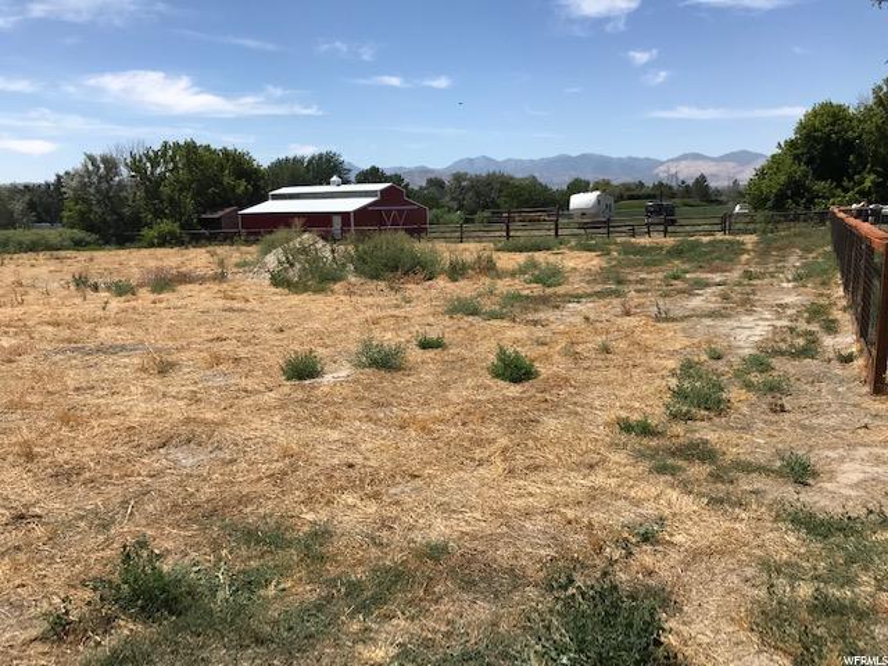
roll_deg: +2.5
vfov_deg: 49.7
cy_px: 333
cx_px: 444
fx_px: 718
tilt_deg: -10.1
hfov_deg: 63.4
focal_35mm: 28
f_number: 1.8
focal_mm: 3.99
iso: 20
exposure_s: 1/3425
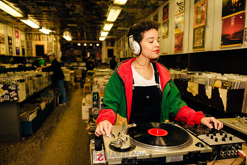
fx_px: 185
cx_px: 124
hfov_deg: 67.4
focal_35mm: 27
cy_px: 82
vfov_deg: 48.0
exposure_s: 1/320
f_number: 2.8
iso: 640
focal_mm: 27
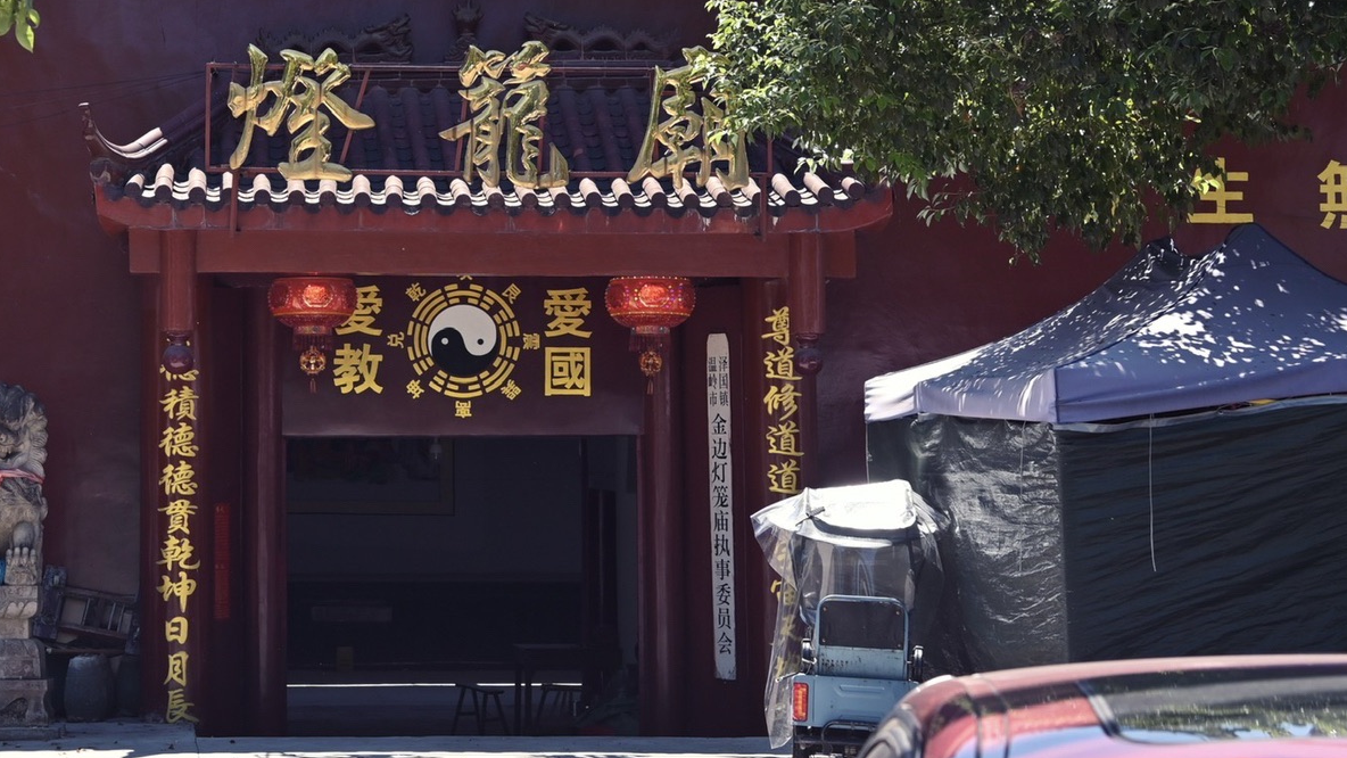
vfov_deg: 12.9
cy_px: 10
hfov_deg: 22.7
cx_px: 295
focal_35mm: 93
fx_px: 3318
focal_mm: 35
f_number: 4.5
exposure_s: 1/320
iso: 100
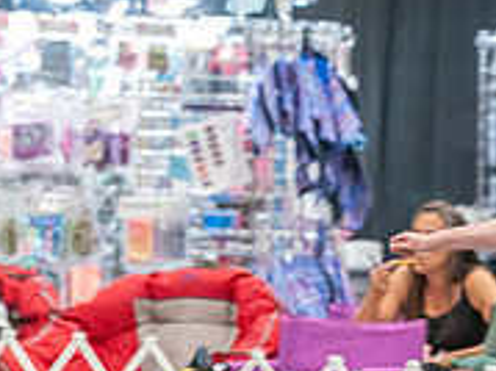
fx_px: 8935
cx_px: 679
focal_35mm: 624
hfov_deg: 3.2
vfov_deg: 2.4
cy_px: 323
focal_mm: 200
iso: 6400
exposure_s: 1/250
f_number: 2.8
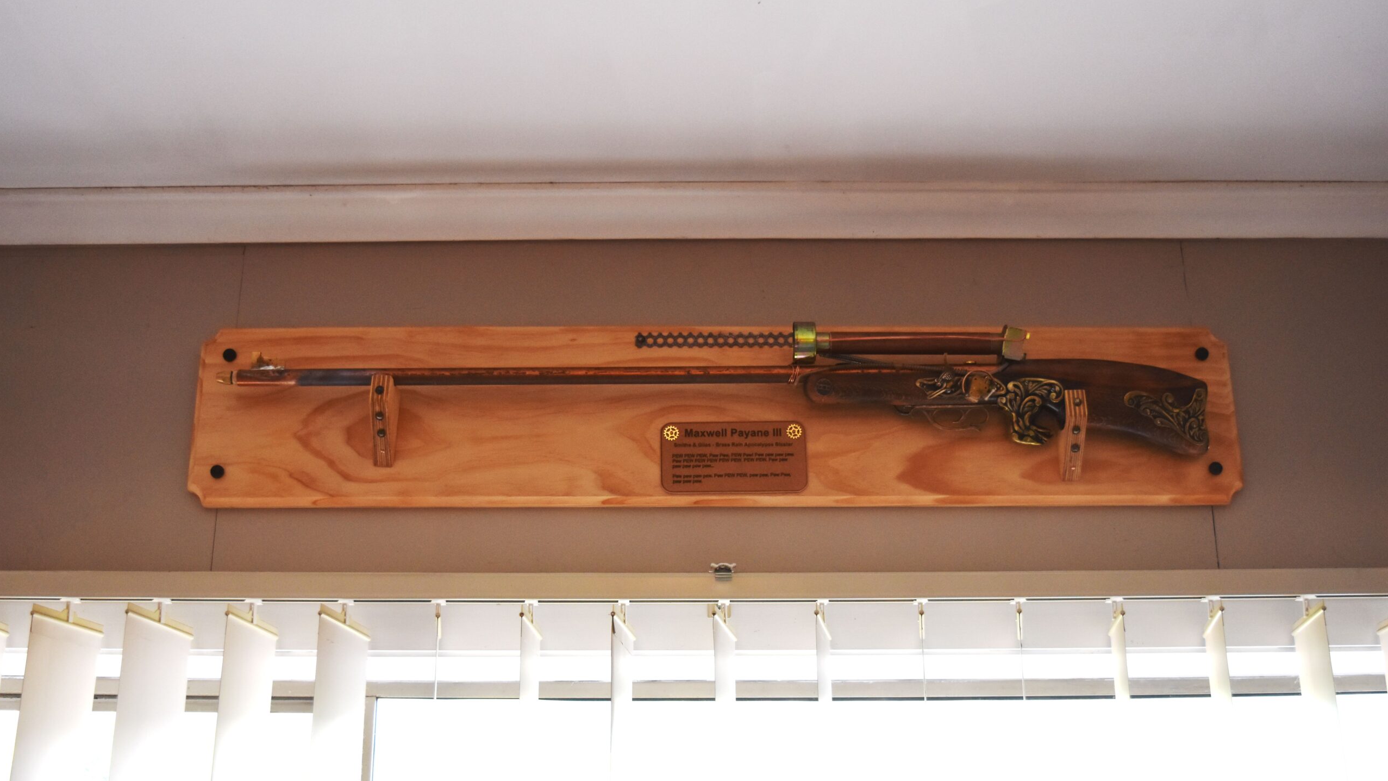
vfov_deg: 28.0
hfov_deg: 47.8
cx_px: 693
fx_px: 1565
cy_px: 427
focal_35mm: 43
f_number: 4
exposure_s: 1/125
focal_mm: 27
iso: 900
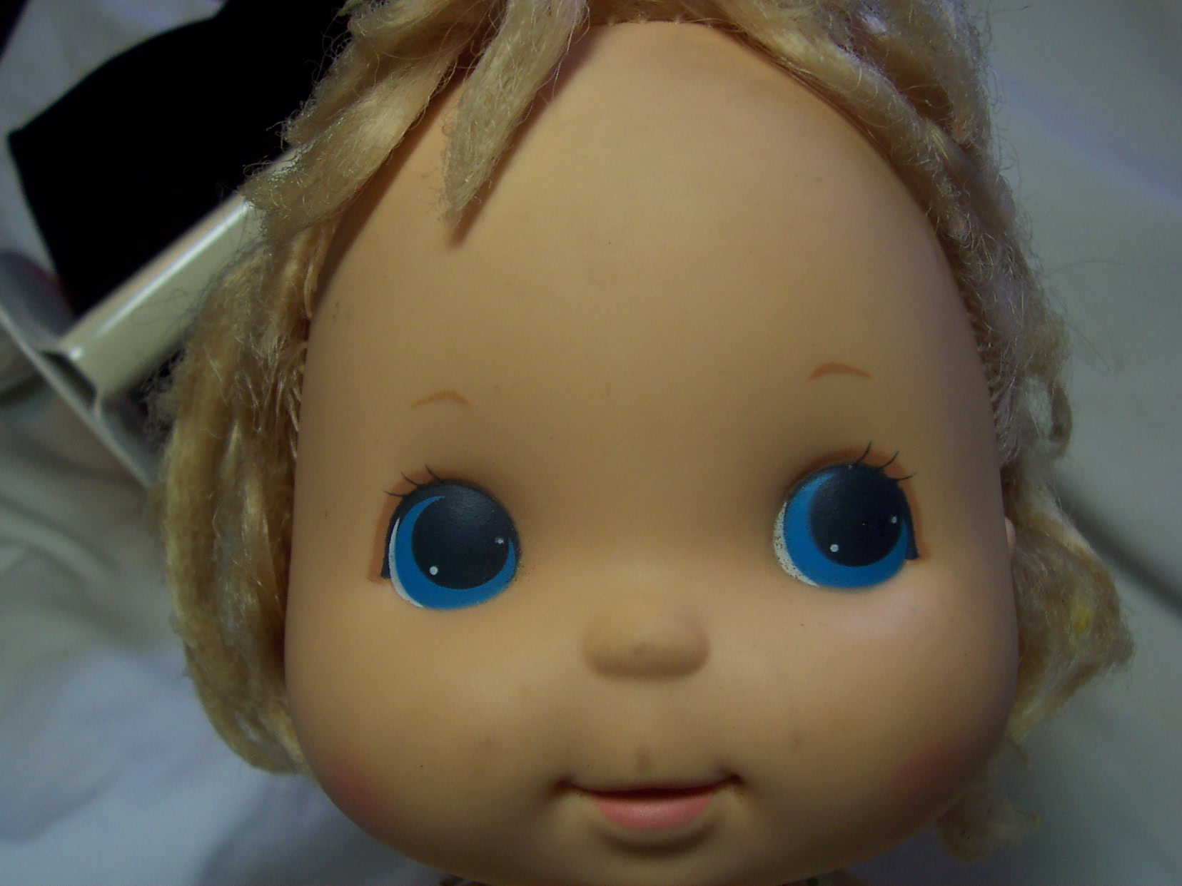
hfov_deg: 50.1
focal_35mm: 37
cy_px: 443
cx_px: 591
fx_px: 1263
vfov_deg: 38.7
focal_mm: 5.6
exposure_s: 1/60
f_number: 2.8
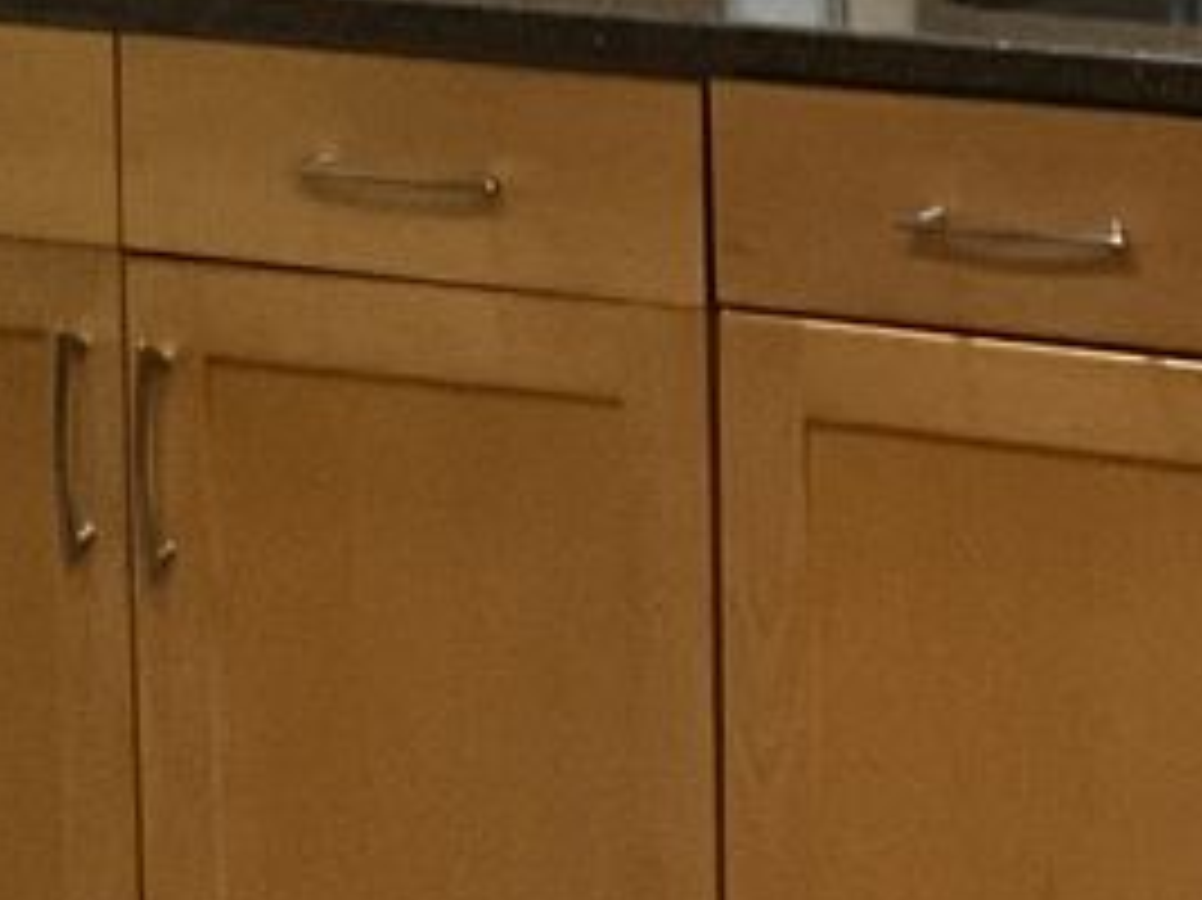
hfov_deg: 11.5
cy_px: -502
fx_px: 5657
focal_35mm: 163
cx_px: 1949
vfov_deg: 8.9
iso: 200
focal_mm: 3
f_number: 1.8
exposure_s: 1/40
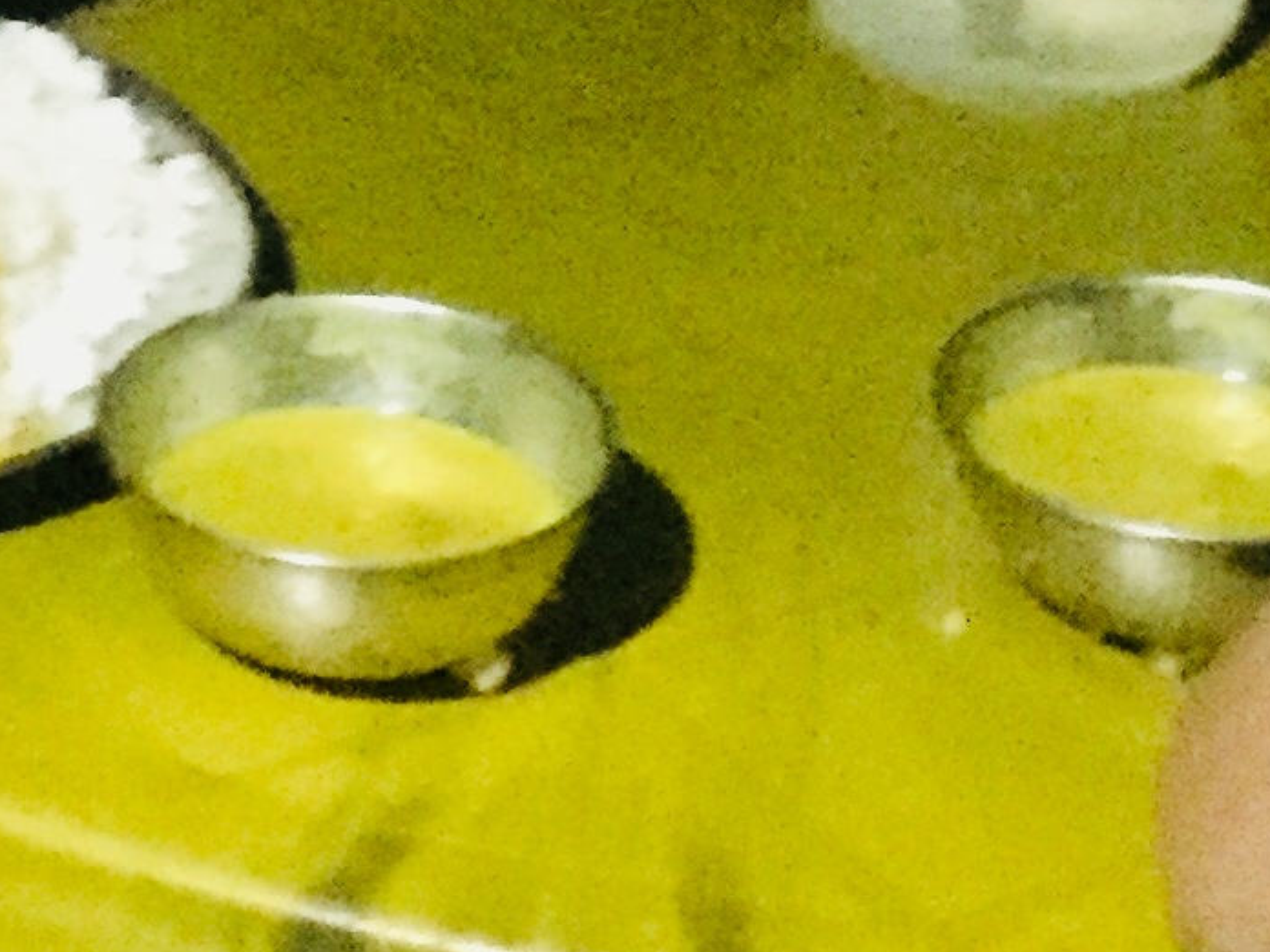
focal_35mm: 136
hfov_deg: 14.1
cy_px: -1089
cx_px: -237
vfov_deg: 9.9
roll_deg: -1.0
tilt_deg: -11.2
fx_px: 4990
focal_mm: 4.15
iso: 2000
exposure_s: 1/17
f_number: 2.2
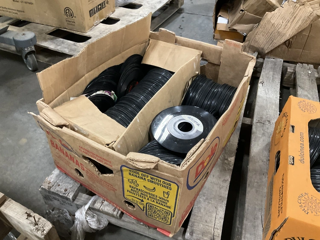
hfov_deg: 61.6
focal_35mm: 29
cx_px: 160
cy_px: 120
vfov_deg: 48.3
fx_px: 268
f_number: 1.8
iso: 320
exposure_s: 1/40
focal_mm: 3
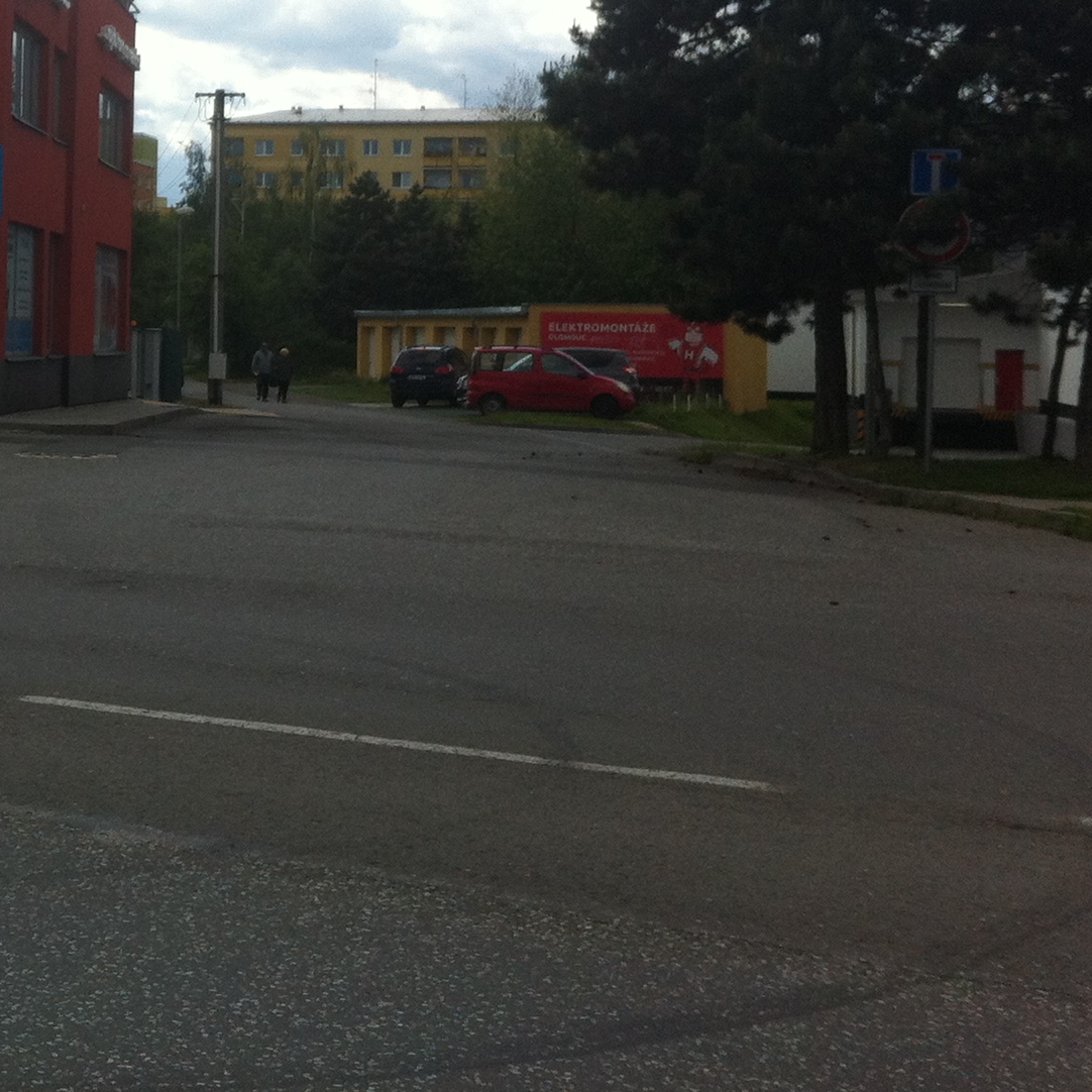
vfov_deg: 22.9
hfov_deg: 22.1
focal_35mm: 74
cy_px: 170
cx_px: -107
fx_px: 2641
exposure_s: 1/1436
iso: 80
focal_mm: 3.85
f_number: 2.8
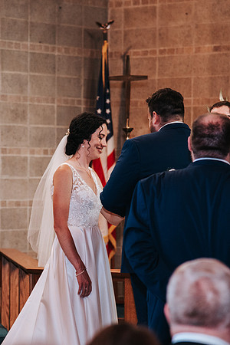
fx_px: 1744
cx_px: 63
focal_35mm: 182
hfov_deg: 7.5
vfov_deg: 11.3
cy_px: 172
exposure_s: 1/200
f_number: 4
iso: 1000
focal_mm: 120
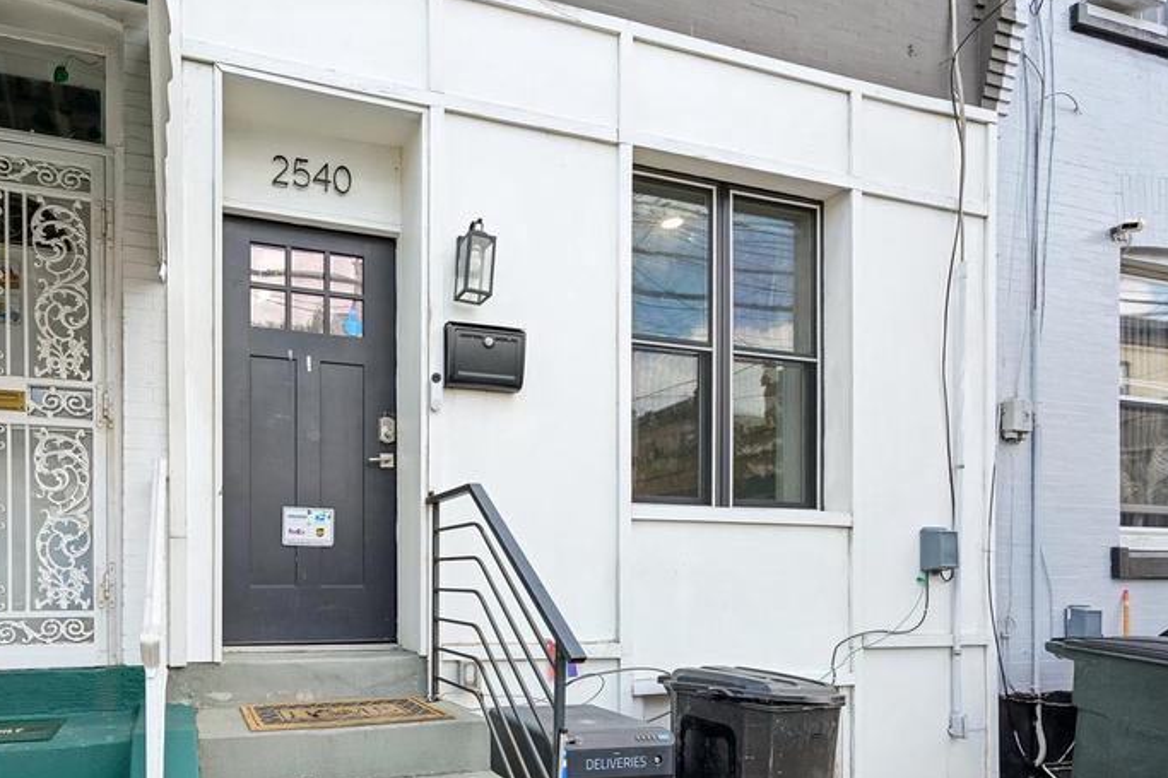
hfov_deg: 77.8
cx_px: 363
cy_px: 575
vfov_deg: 56.8
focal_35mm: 21
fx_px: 681
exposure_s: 1/40
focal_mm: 14
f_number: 8
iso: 100
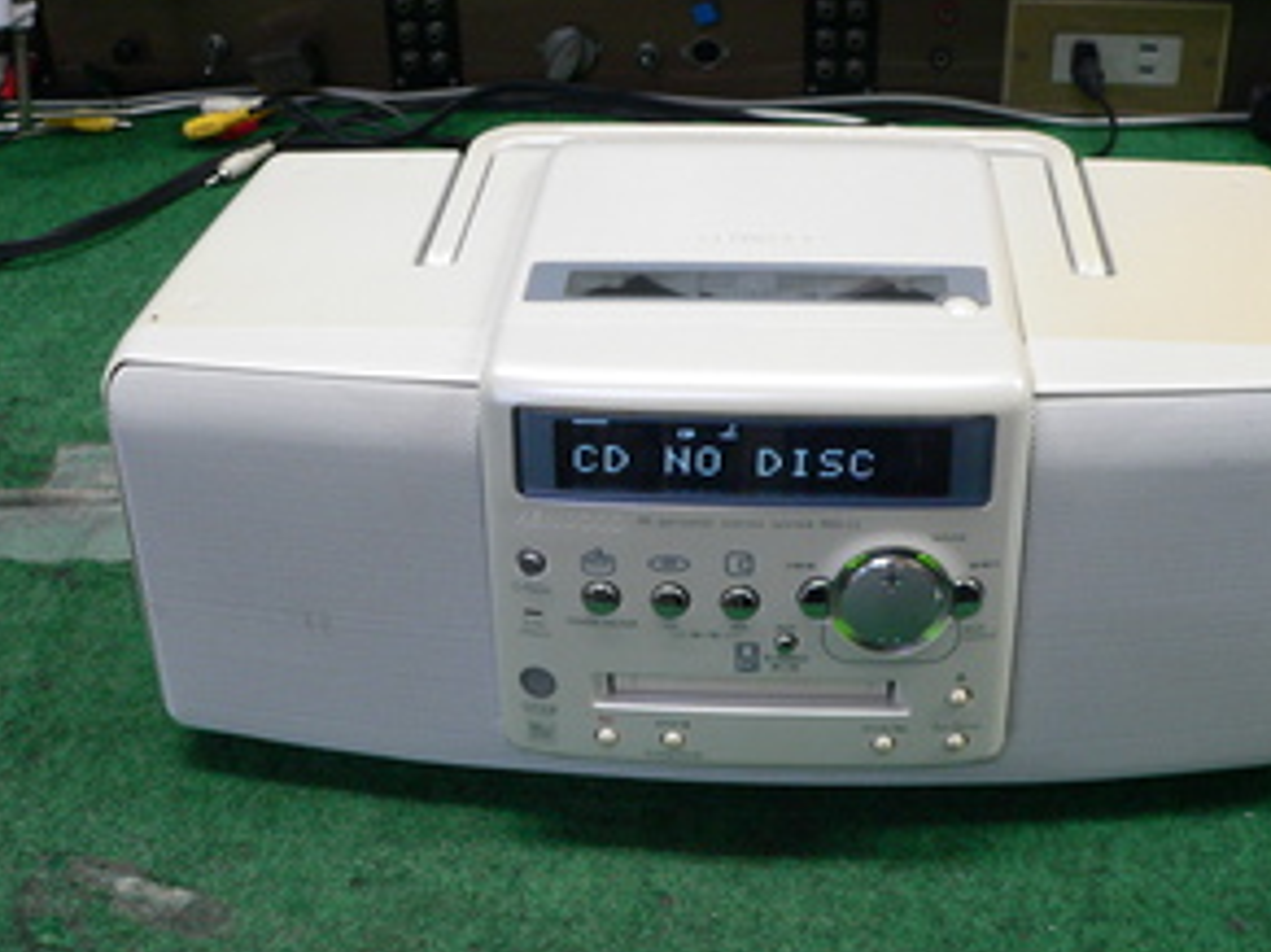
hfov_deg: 40.4
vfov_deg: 30.8
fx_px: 1725
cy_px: 382
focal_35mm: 47
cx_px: 712
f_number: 2.8
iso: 200
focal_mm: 6
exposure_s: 1/30
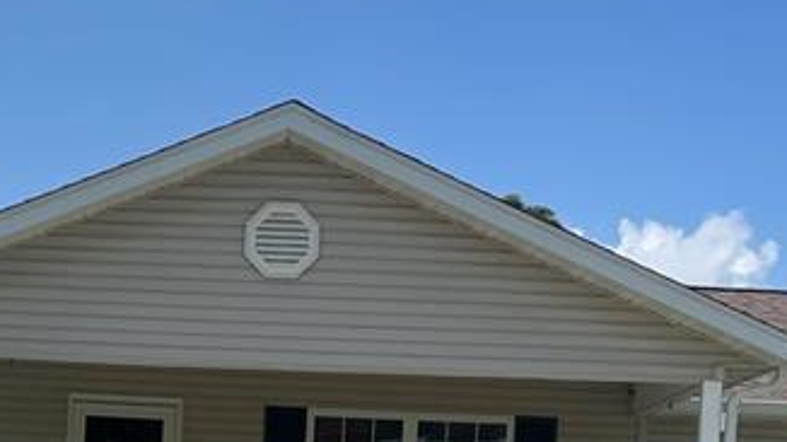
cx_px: 203
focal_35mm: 89
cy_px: 667
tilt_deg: +0.5
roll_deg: -2.7
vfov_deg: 12.8
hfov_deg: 23.7
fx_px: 1856
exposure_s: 1/4464
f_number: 1.6
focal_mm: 4.2
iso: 32
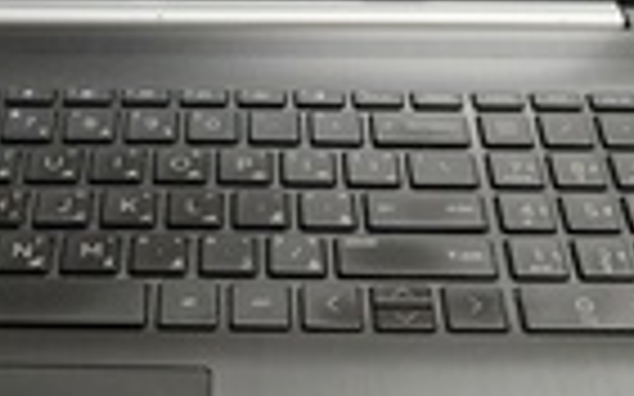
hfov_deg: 25.9
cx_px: 173
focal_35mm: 79
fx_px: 1364
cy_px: 70
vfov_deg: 16.4
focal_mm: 5.56
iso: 831
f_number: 1.88
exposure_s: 1/50
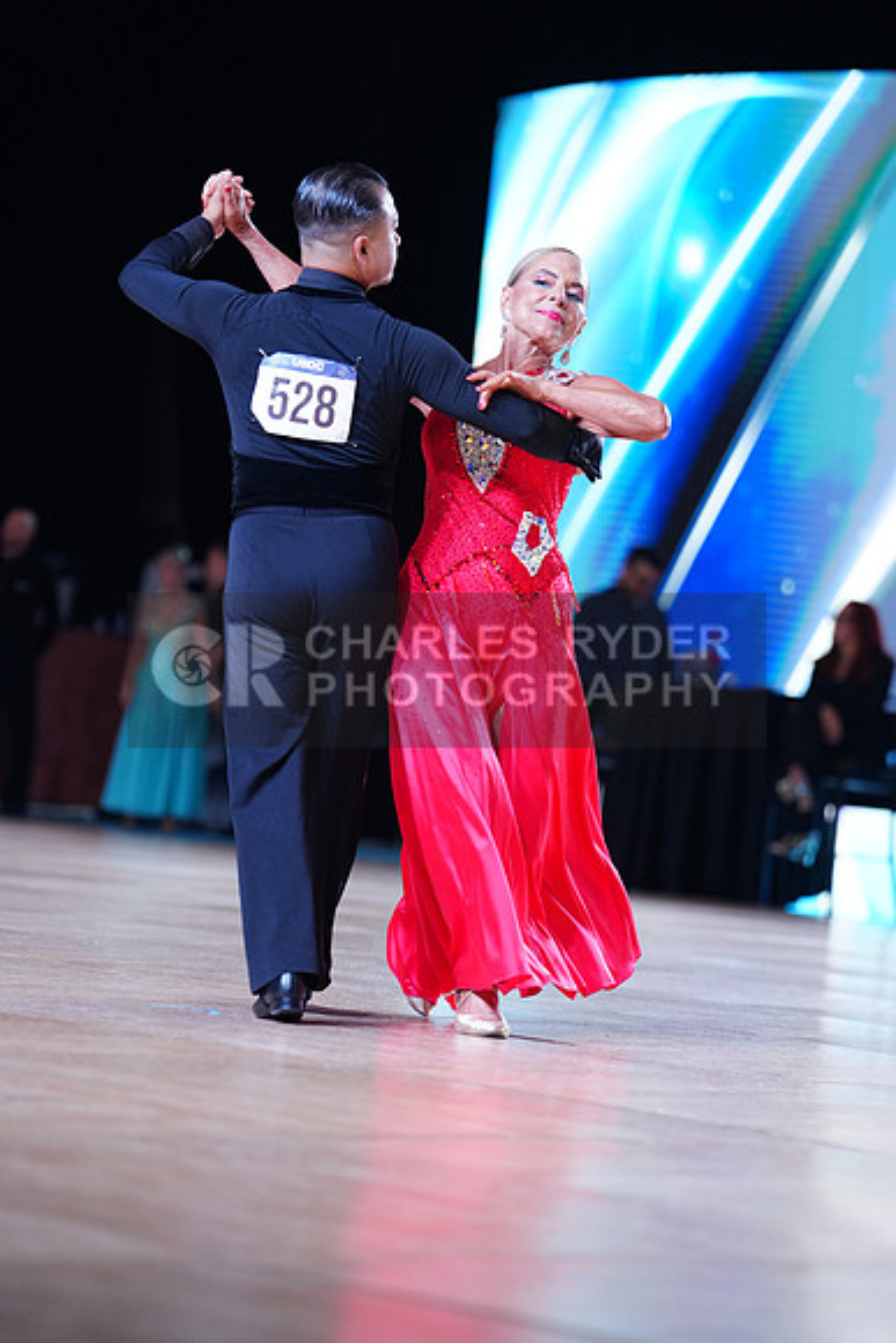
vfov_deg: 15.3
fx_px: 4999
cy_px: 672
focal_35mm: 134
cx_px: 448
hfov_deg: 10.2
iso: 1250
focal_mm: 134
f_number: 2.8
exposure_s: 1/640
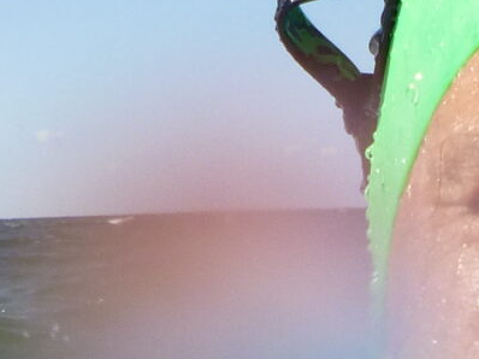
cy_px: 81
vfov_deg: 9.2
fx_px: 2226
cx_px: 134
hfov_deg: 12.3
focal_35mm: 161
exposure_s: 1/500
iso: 100
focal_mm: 4.5
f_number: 3.9
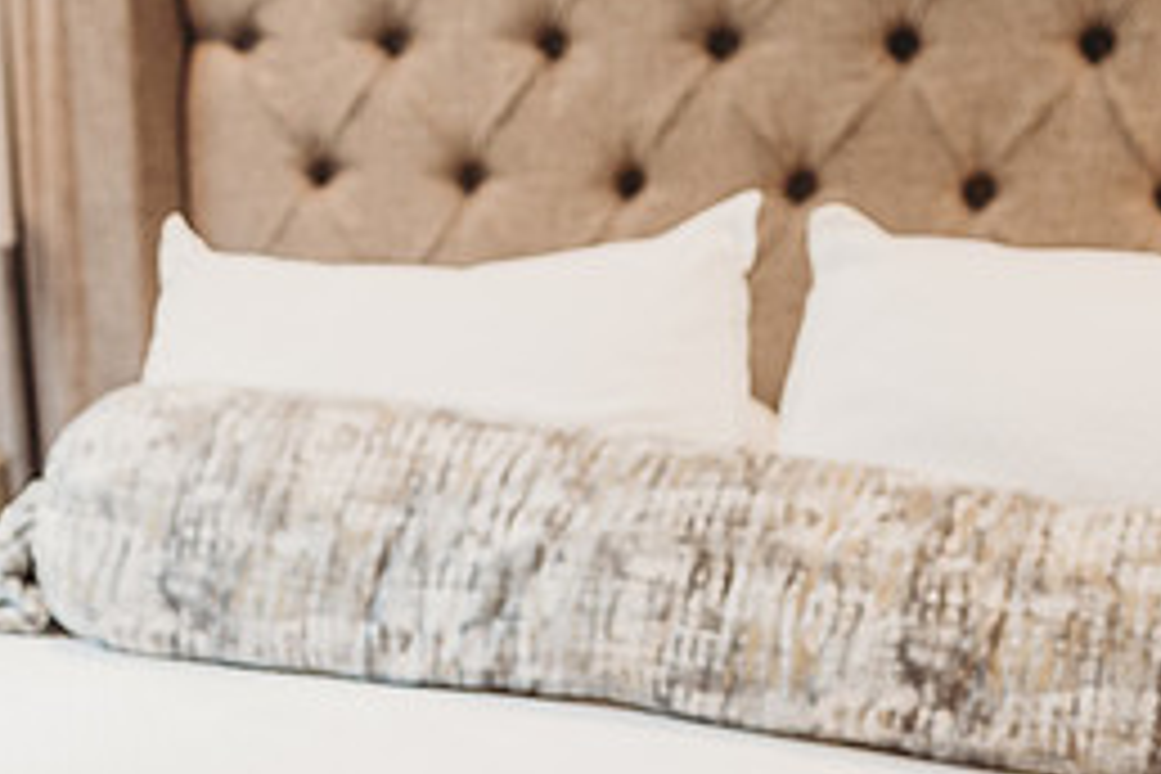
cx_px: 508
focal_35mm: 54
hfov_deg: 36.8
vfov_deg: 23.4
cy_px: 862
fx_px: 1741
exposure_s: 1/160
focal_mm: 24
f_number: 2.5
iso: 640
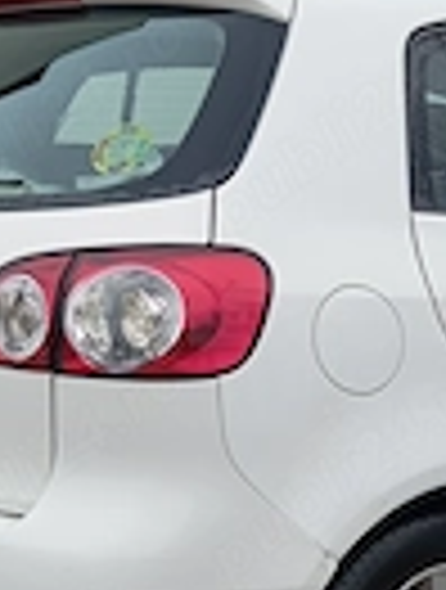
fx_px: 1453
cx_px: 514
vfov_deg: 22.4
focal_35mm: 85
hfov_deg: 16.8
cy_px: 540
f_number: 1.8
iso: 115
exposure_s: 1/100
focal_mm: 4.22
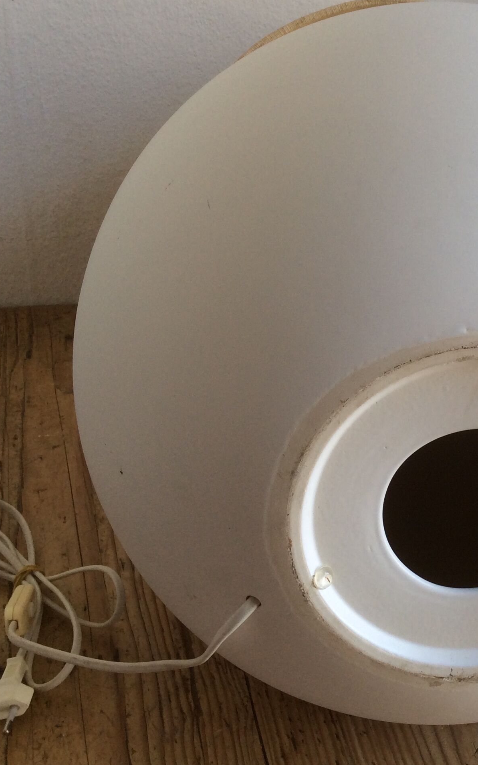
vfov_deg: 43.5
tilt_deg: -27.8
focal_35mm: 46
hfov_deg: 27.4
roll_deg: -5.9
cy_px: 380
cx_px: 386
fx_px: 959
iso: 40
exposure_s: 1/33
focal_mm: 3.3
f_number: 2.4
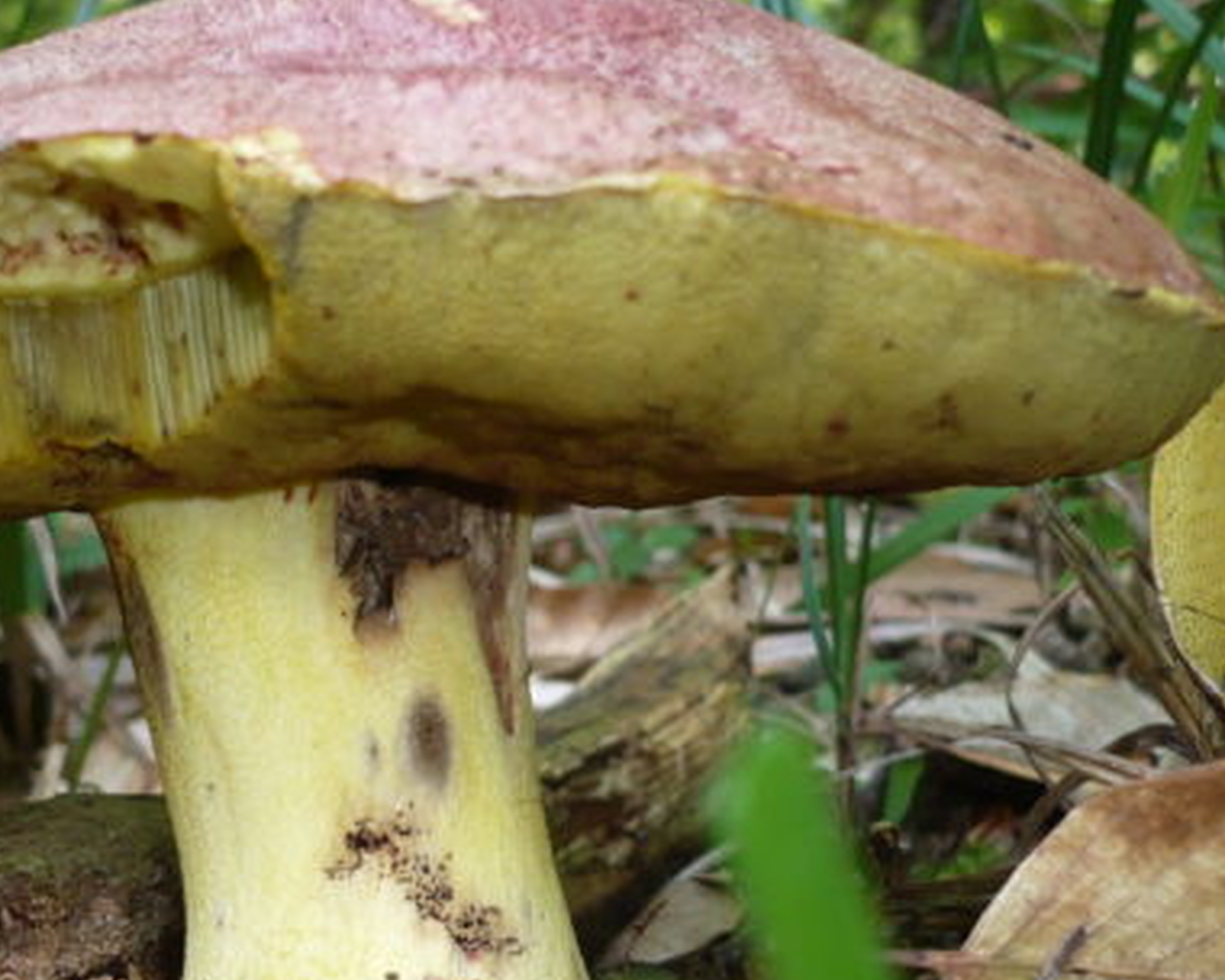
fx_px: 2502
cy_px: 693
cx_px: 390
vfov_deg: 22.0
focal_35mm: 69
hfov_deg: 27.3
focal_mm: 5.8
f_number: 2.8
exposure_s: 1/30
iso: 100
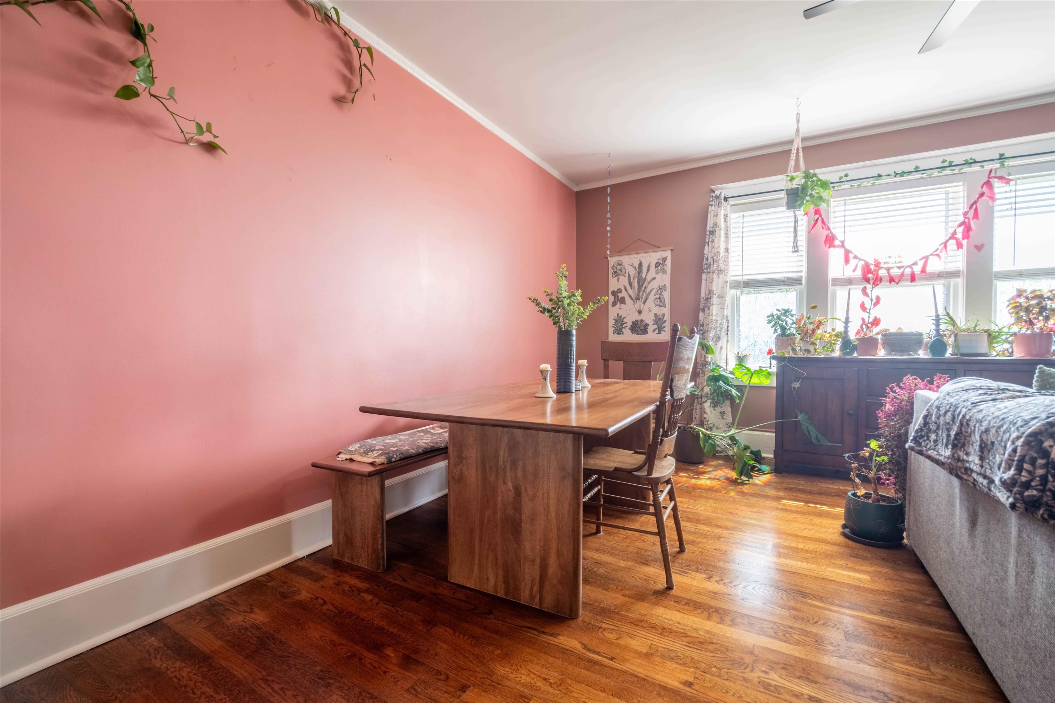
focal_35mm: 15
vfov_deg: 77.3
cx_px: 528
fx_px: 440
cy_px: 352
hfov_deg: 100.4
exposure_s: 1/20
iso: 400
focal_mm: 15
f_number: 11
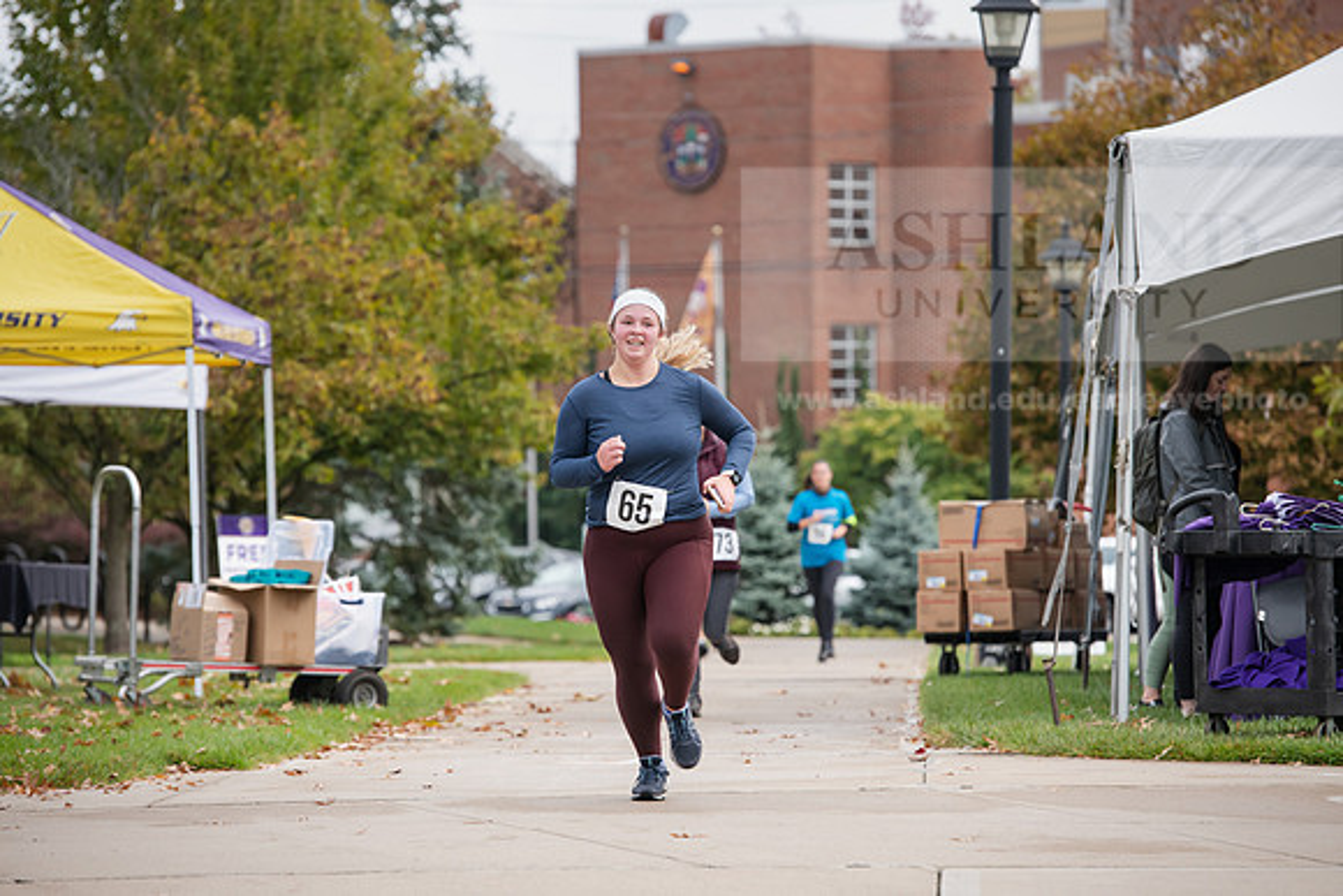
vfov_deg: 7.9
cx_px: 672
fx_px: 6530
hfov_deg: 11.7
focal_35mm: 175
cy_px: 448
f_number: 5
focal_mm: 175
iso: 400
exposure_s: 1/500
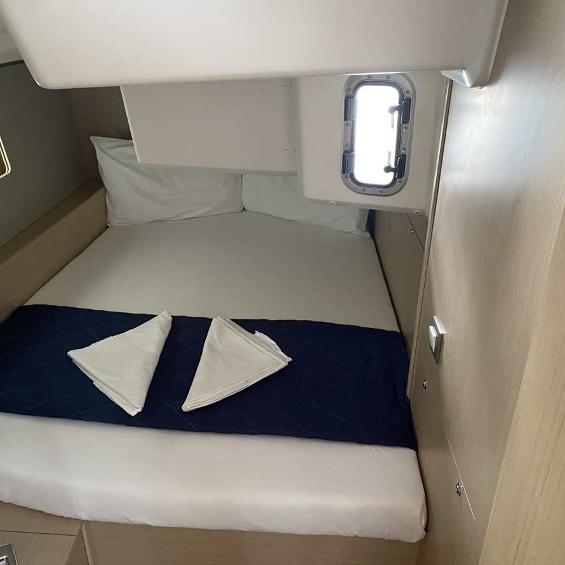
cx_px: 240
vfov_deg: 52.5
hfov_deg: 52.3
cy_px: 284
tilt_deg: -26.2
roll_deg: +1.5
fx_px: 572
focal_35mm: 31
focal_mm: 4.25
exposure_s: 1/60
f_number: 1.8
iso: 500
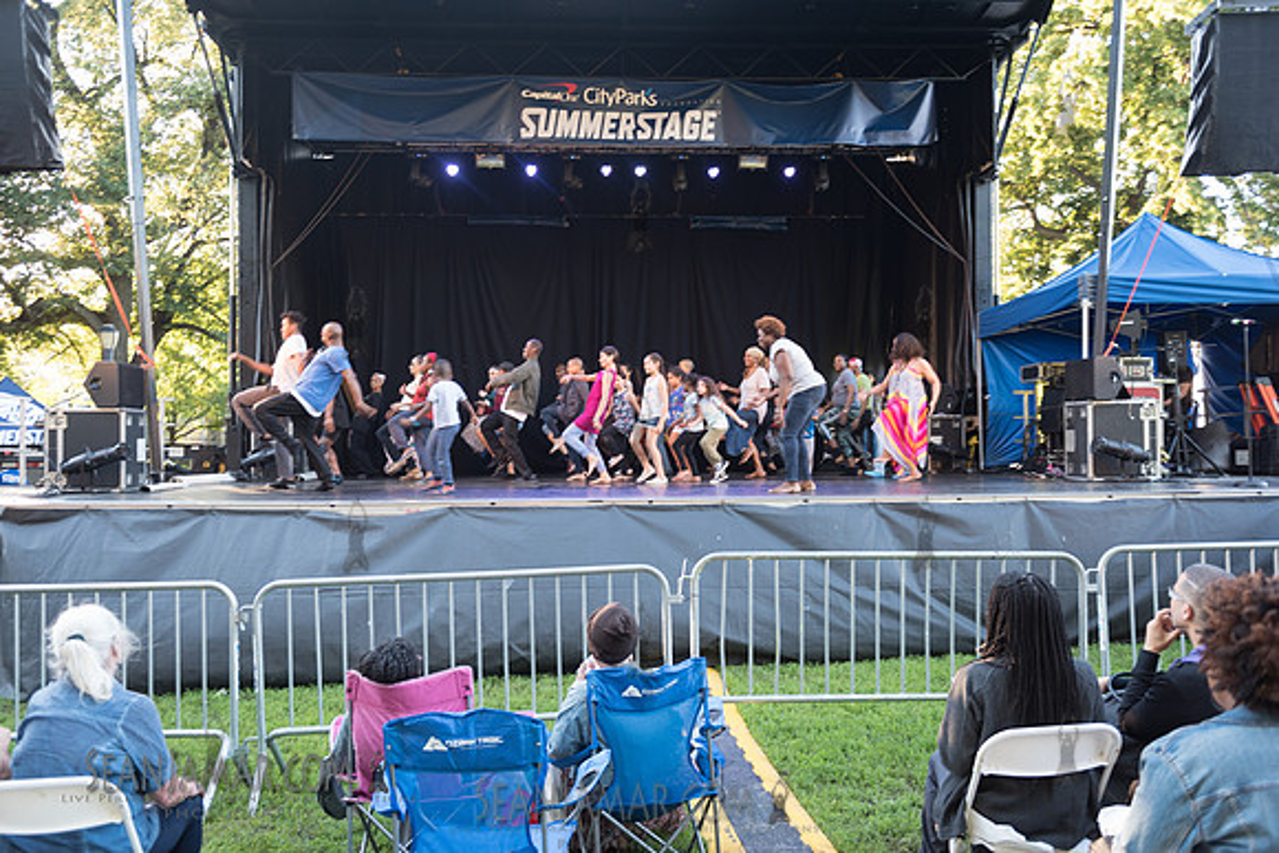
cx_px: 640
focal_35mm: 29
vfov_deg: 45.4
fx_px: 1021
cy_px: 426
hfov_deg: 64.1
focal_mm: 28
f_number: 2.8
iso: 200
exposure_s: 1/80
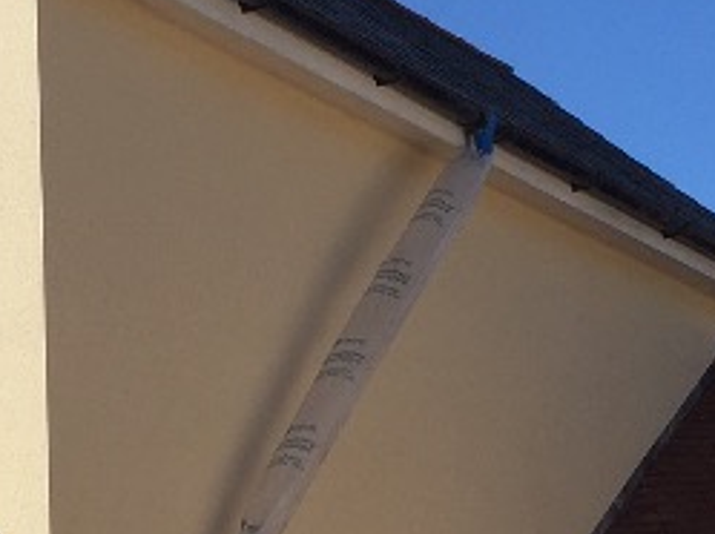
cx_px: 359
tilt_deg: +1.9
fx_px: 2888
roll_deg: +2.5
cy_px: 887
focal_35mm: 140
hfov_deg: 14.1
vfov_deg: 10.1
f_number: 2.2
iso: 32
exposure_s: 1/2198
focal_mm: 4.15
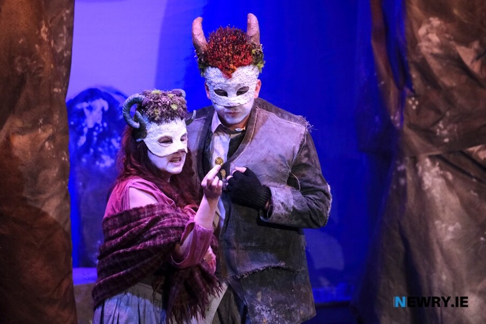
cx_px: 243
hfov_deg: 9.8
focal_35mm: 210
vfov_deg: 6.5
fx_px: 2835
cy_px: 162
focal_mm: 140
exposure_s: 1/600
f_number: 2.8
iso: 2500
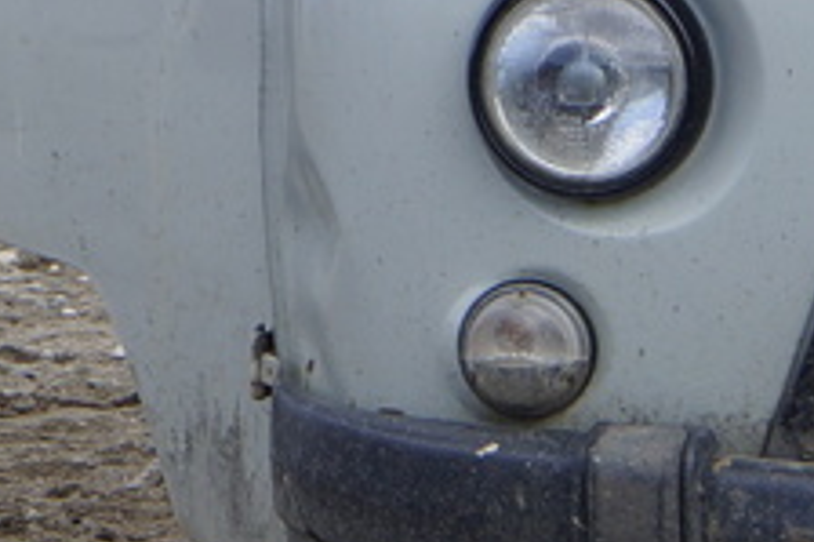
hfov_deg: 4.6
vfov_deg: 3.1
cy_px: -344
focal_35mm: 443
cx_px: -276
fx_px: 10002
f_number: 11
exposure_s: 1/125
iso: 100
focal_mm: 55
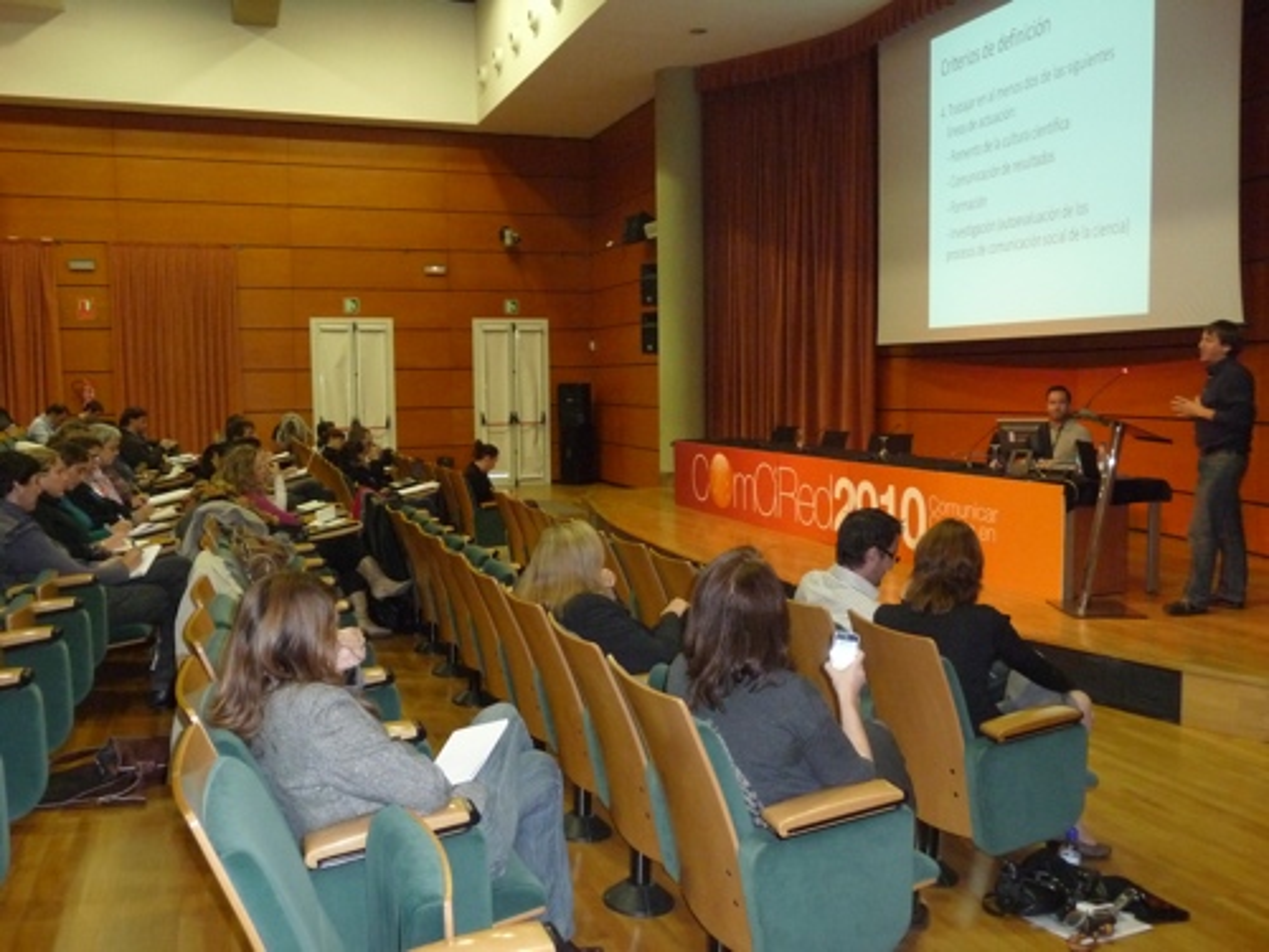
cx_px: 634
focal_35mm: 30
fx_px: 1100
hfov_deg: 60.0
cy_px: 476
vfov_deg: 46.8
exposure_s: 1/8
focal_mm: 5
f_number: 3.4
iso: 500
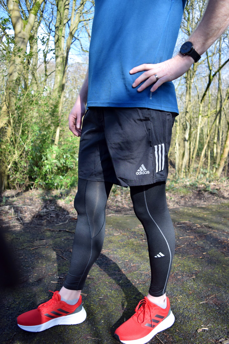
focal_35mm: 27
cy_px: 172
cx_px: 114
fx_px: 258
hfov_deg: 47.9
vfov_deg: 67.4
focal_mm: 18
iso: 400
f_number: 4
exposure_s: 1/1000
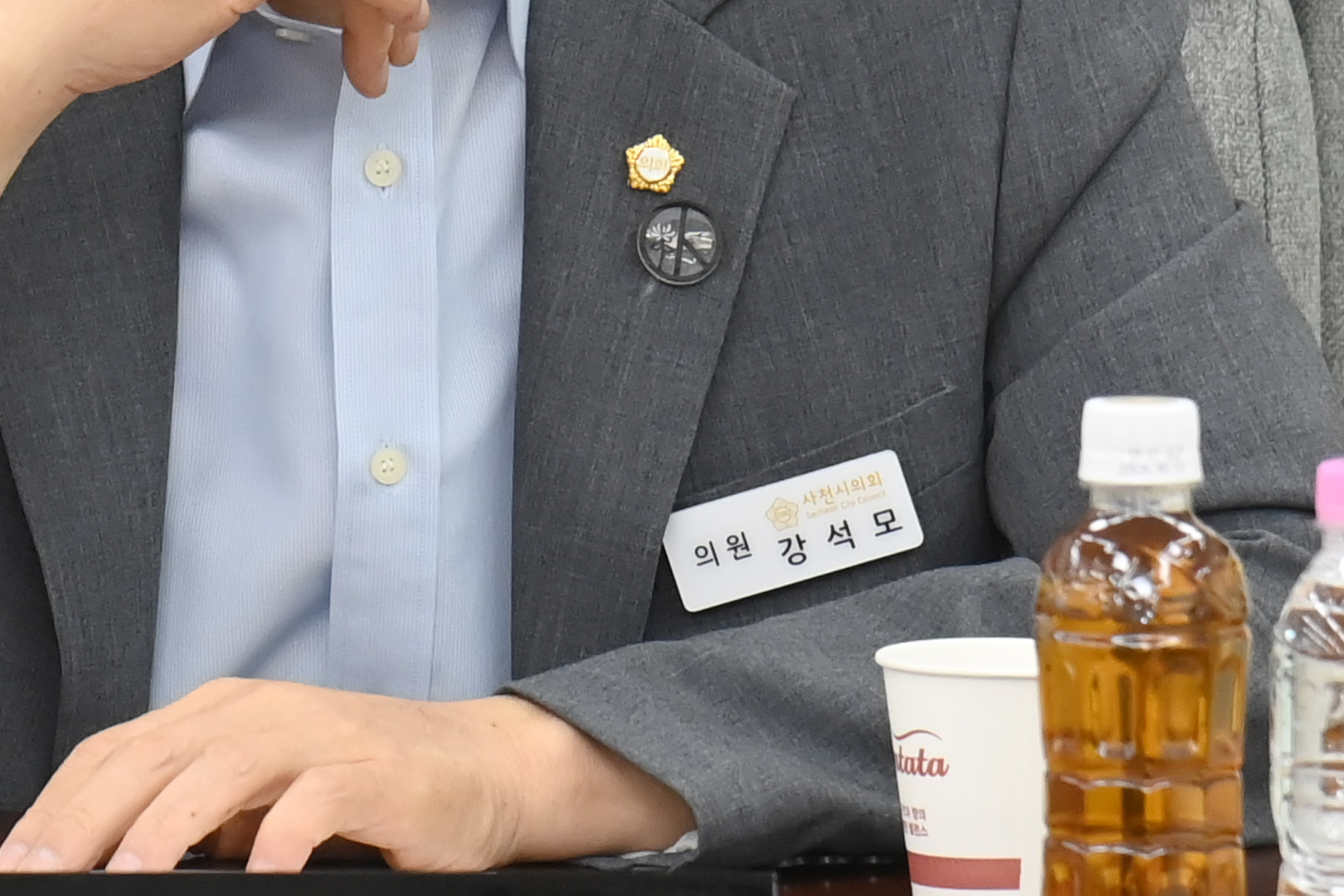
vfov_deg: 3.7
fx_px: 13886
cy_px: -46
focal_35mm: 372
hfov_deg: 5.5
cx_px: 442
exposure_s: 1/250
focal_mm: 120
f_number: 6.3
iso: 3200
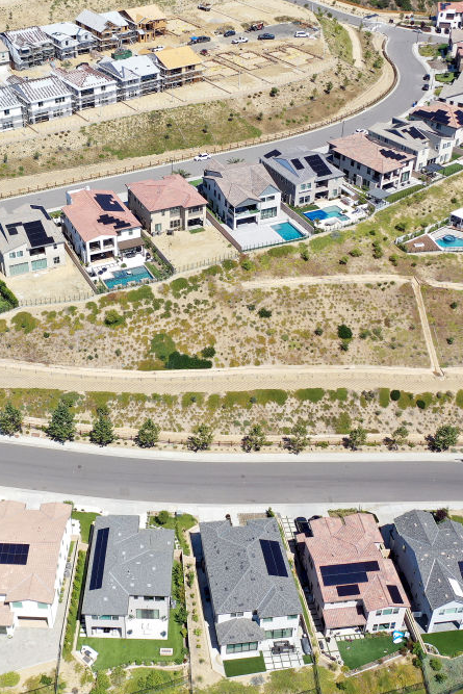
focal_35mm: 43
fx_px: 829
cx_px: 172
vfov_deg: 45.4
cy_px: 346
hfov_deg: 31.1
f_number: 2.8
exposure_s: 1/2000
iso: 100
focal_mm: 10.26
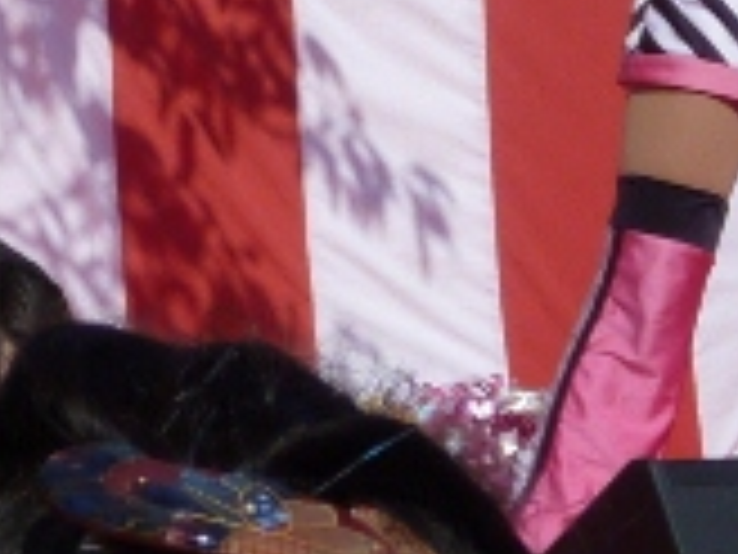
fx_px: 9445
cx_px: -598
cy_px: -432
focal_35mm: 443
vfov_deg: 3.3
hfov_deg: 4.4
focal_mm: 12.7
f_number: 4.8
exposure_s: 1/800
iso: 80
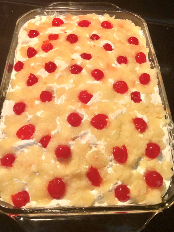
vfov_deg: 63.4
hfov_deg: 49.7
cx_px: 87
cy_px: 116
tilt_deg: -61.5
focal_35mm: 28
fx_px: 188
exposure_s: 1/15
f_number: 1.8
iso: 80
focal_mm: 3.99
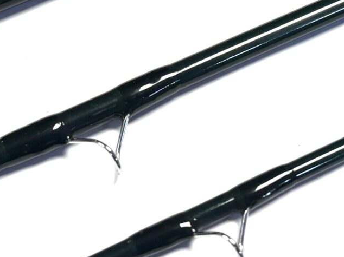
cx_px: 167
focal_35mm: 105
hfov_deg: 18.7
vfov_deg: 13.8
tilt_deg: -57.1
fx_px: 1043
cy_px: -22
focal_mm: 5.96
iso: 50
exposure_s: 1/100
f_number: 1.6
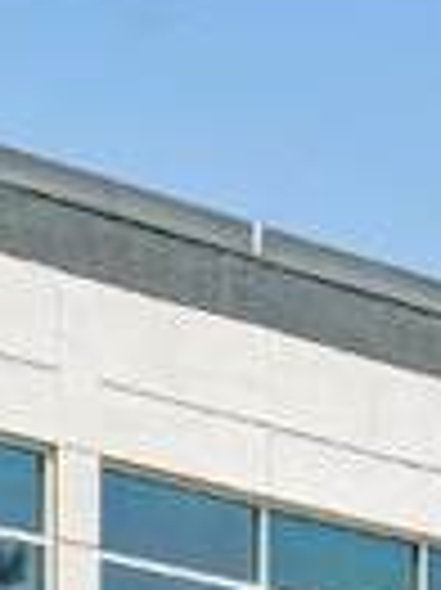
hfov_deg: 5.2
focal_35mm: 282
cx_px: -472
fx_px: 4798
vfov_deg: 7.0
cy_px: 556
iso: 640
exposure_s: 1/1600
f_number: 6.3
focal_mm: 30
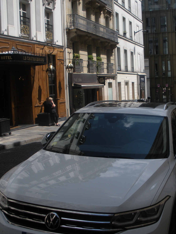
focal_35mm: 49
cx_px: 125
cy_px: 116
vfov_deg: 38.9
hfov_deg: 29.3
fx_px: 332
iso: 64
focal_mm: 6.3
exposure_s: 1/873
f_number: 3.5
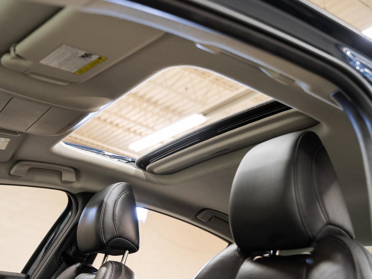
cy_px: 140
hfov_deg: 43.9
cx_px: 186
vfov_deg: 33.6
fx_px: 461
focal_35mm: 43
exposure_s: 1/40
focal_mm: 39.7
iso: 1000
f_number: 4
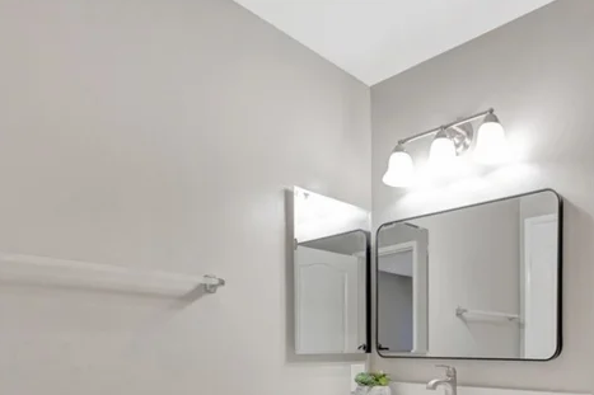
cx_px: 472
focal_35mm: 27
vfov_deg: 44.5
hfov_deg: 62.0
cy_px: 339
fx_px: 445
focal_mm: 10
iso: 100
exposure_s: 1/10
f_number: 5.6
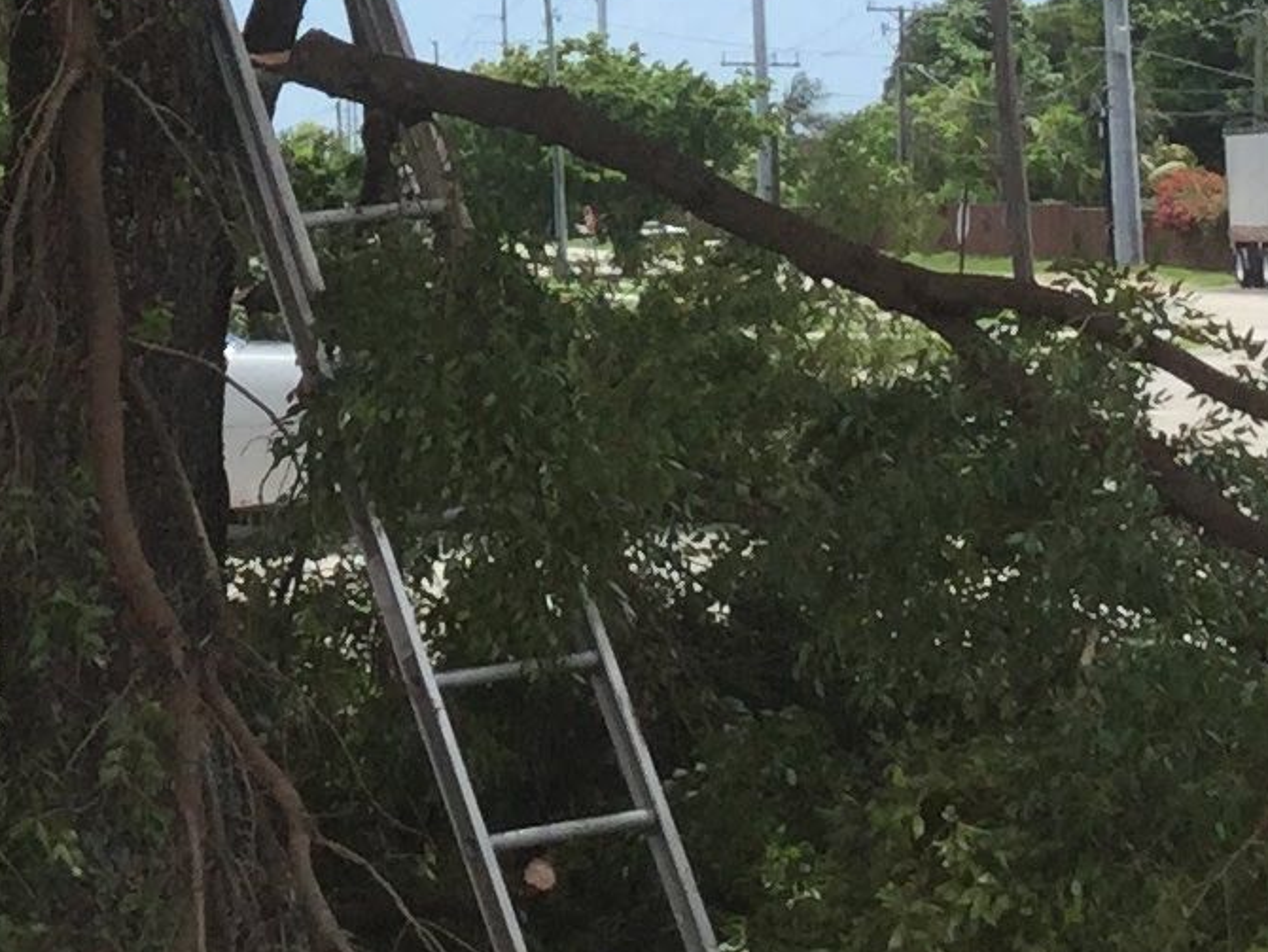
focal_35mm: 151
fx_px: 5533
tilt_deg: +5.3
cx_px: -129
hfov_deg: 12.8
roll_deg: -0.2
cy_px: -437
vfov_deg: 9.6
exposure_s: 1/1058
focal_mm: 3.3
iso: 25
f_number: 2.4
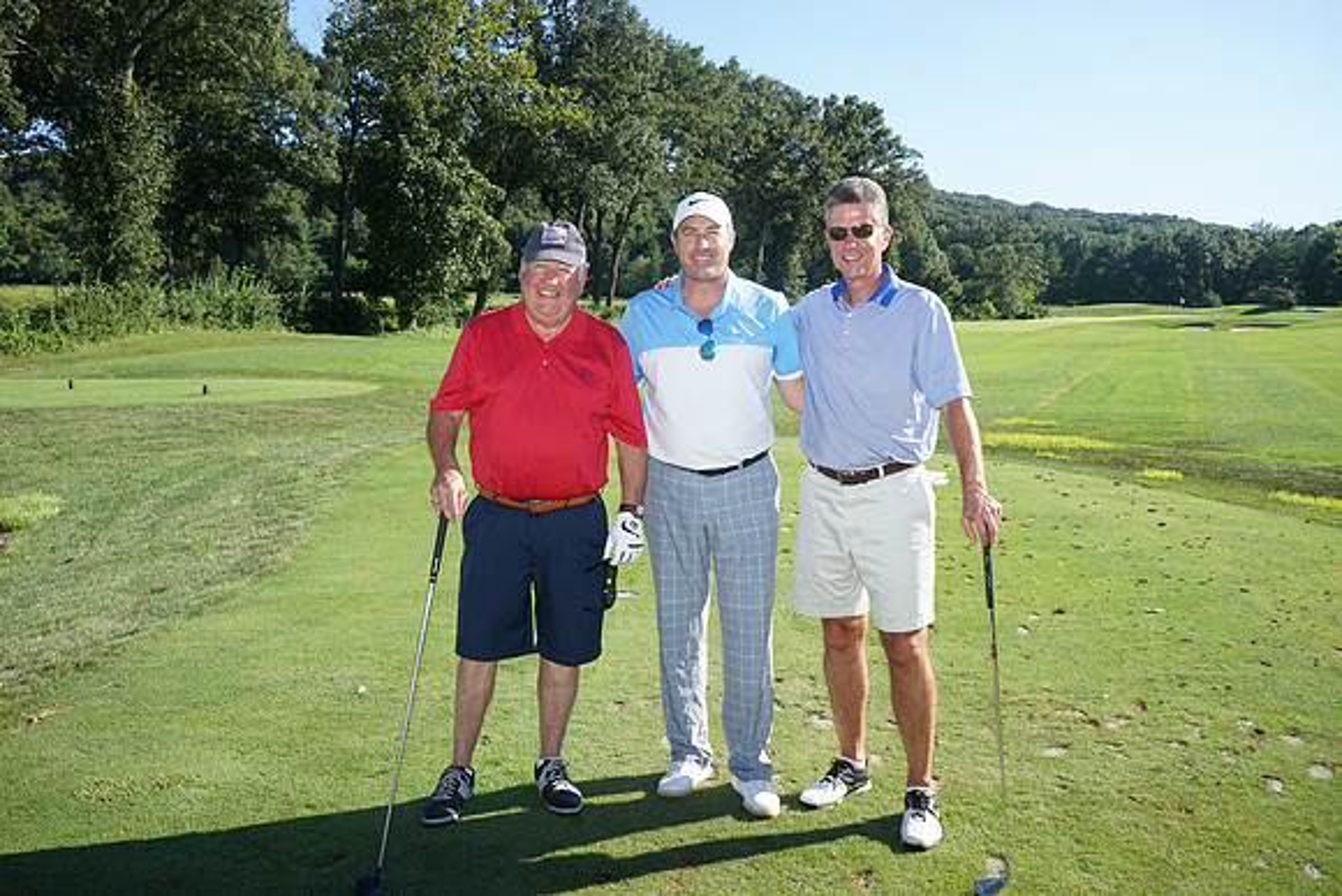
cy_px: 448
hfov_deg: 58.7
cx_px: 671
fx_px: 1193
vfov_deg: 41.1
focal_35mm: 32
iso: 100
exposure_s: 1/125
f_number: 8
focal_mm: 32
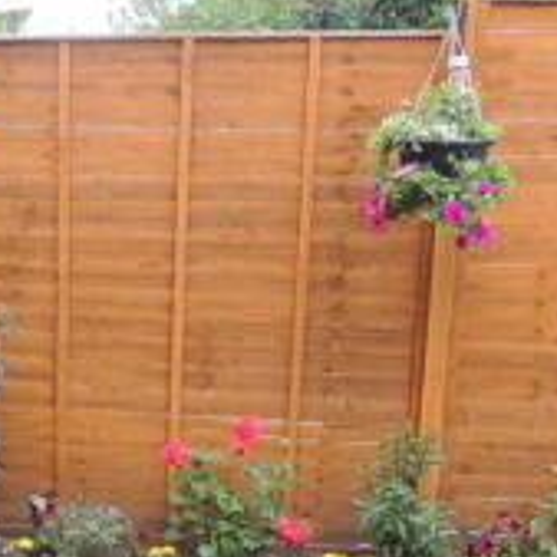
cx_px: 124
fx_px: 1329
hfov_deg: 23.4
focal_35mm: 73
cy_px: 658
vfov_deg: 22.0
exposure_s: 1/160
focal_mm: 4.3
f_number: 3
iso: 100
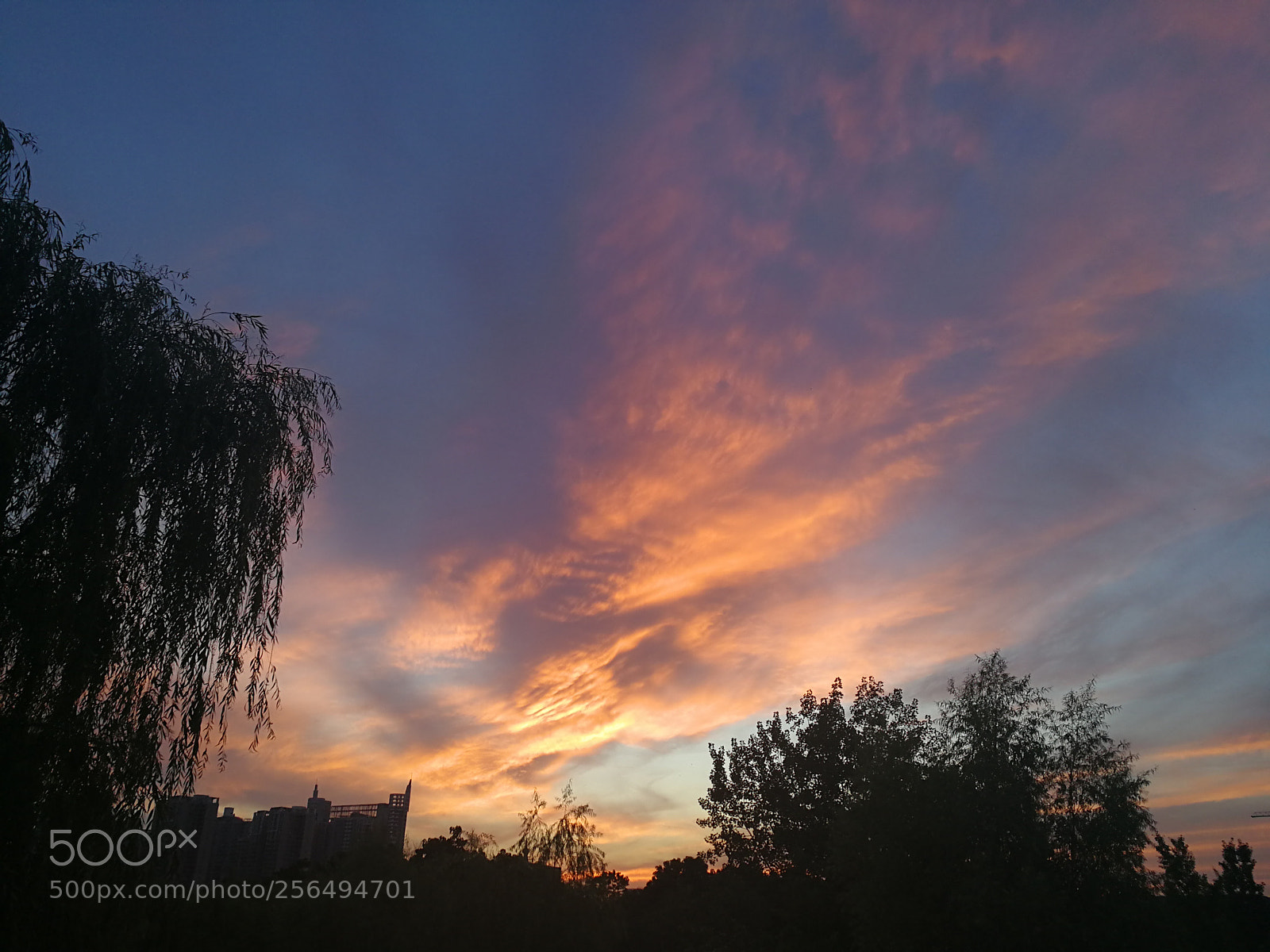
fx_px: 991
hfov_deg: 65.3
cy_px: 476
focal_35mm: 27
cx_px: 635
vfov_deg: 51.4
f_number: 2.2
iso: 50
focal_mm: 3.95
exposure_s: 1/50
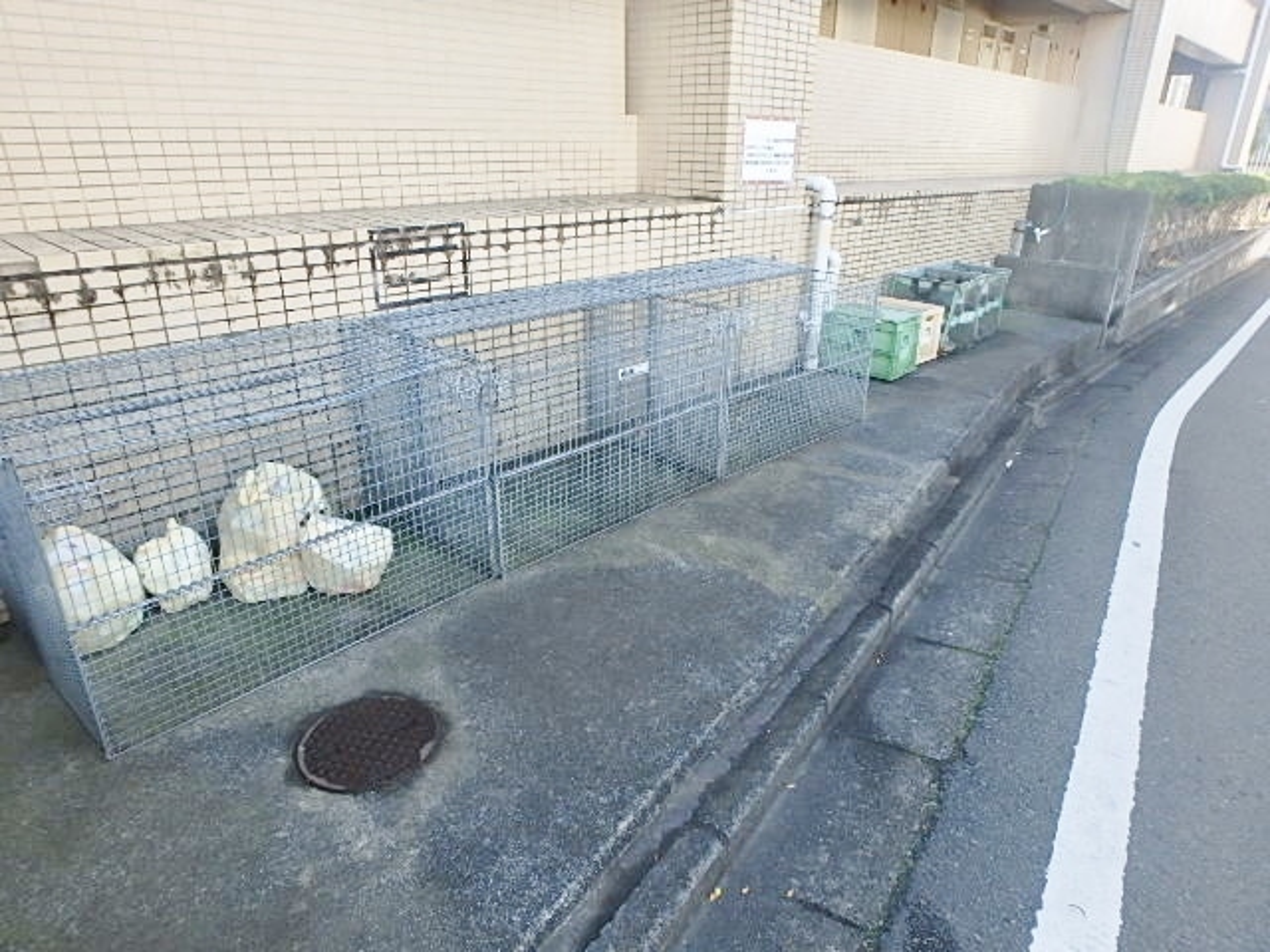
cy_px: 476
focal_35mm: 21
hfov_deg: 79.0
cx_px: 635
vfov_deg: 63.4
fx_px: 770
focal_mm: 3.7
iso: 125
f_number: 3.5
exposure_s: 1/100
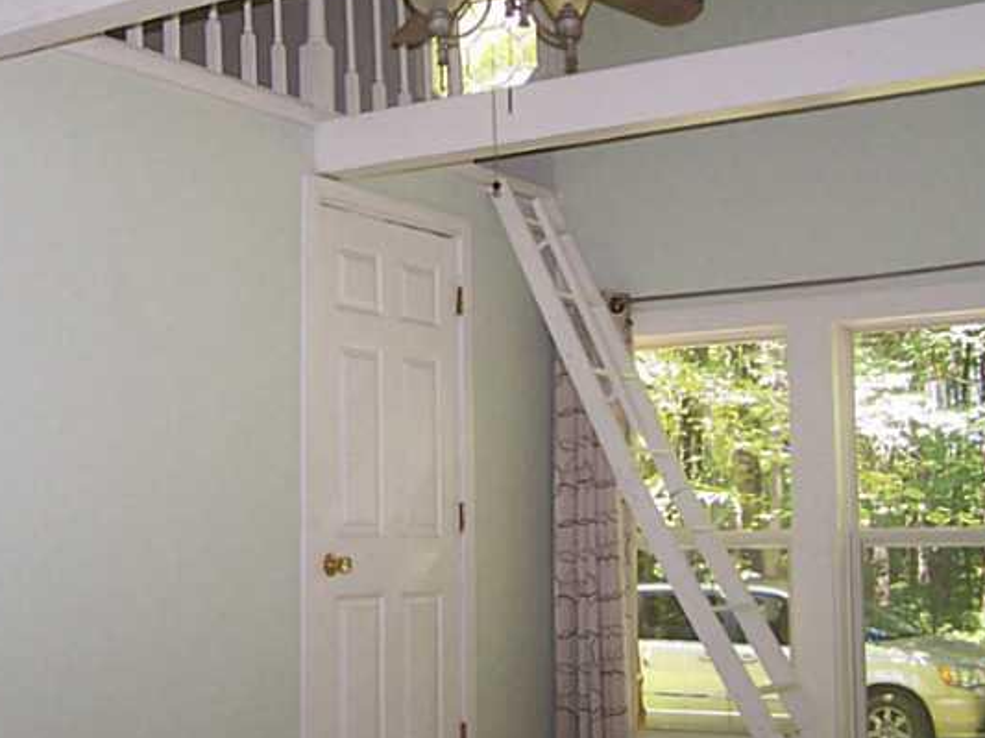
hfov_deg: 33.6
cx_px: 358
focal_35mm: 57
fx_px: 1621
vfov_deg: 25.6
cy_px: 323
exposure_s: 1/60
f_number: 2.8
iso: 140
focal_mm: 6.3
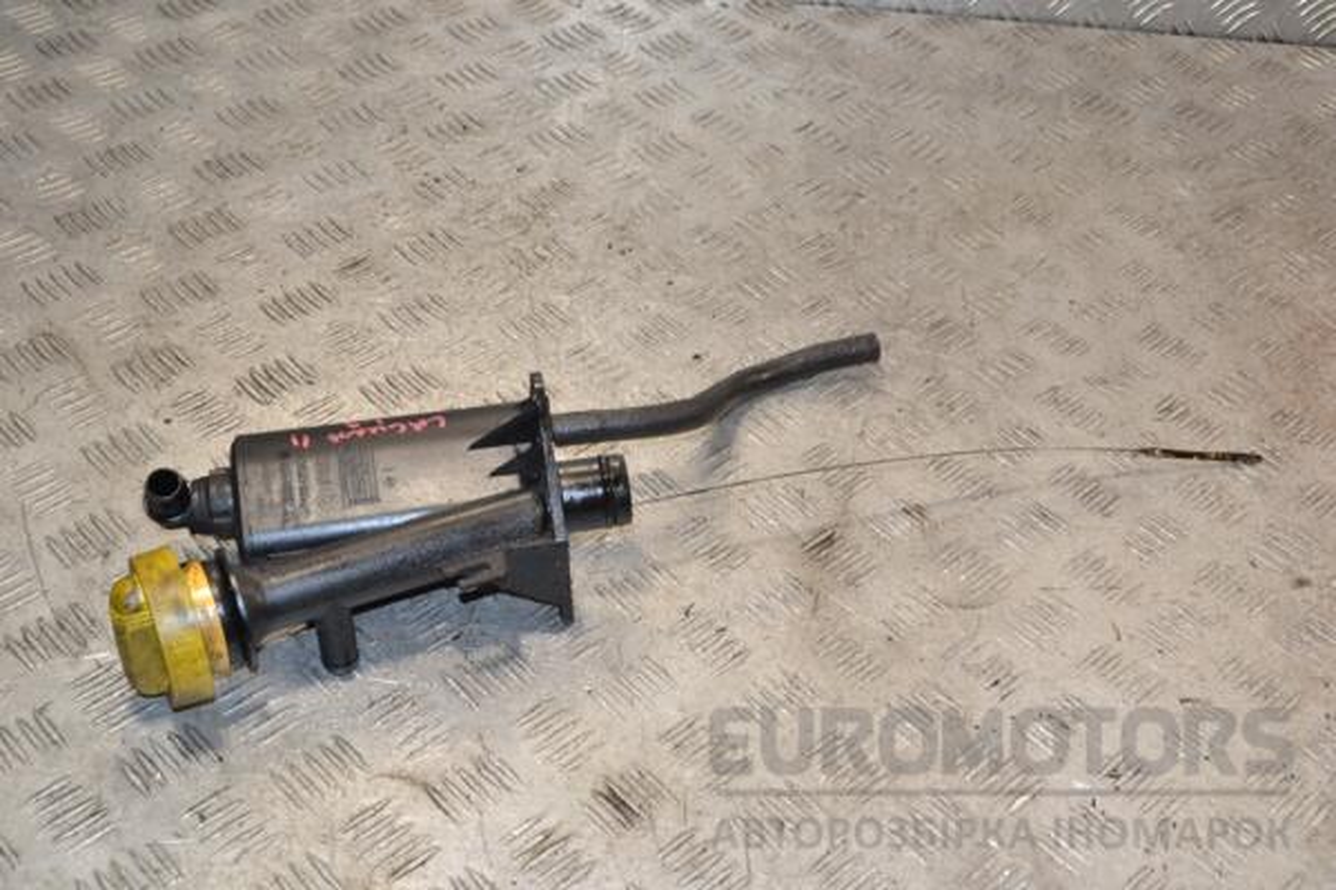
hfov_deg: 41.1
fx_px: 1781
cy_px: 445
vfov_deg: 28.1
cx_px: 668
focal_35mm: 48
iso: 800
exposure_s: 1/200
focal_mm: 32
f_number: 7.1
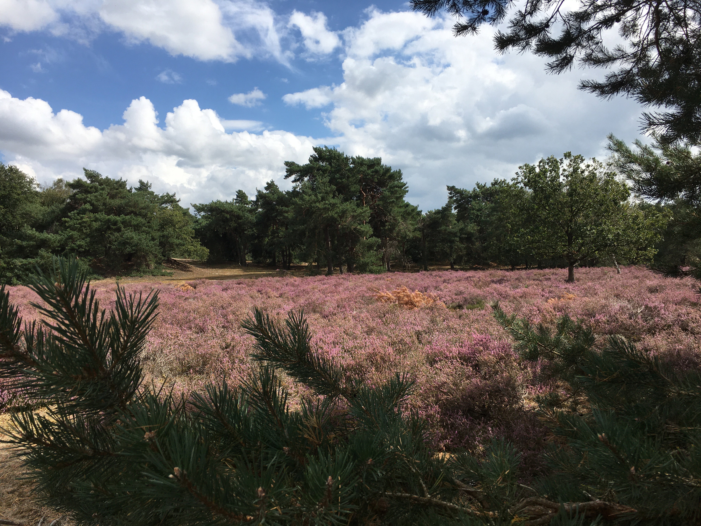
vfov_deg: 48.2
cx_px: 350
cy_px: 263
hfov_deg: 61.7
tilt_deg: +0.2
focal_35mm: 29
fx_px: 587
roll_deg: +1.4
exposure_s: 1/1923
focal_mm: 4.15
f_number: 2.2
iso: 25
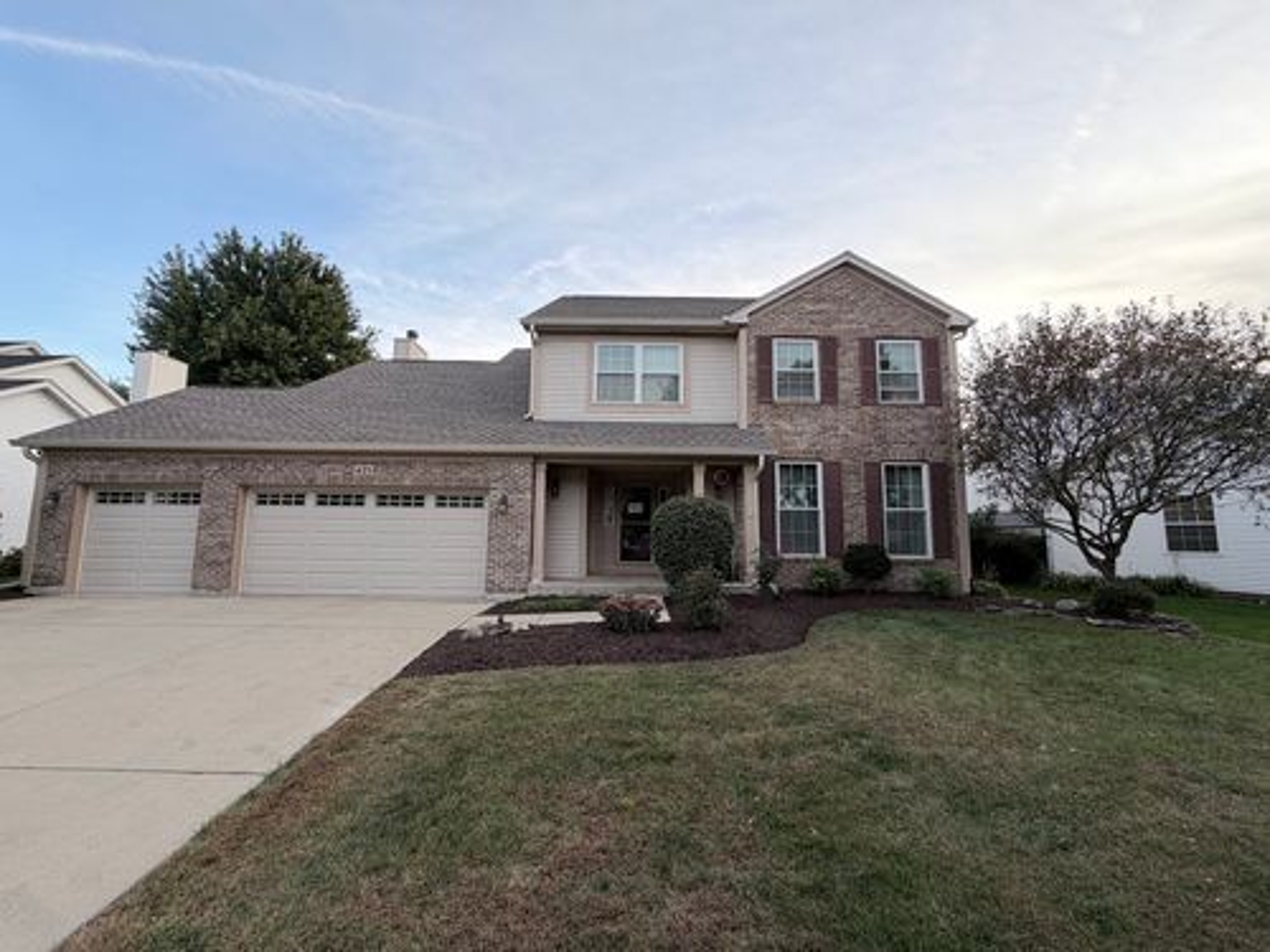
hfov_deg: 102.1
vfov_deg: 85.7
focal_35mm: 14
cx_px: 635
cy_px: 476
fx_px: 514
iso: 40
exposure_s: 1/157
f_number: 2.2
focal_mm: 2.22
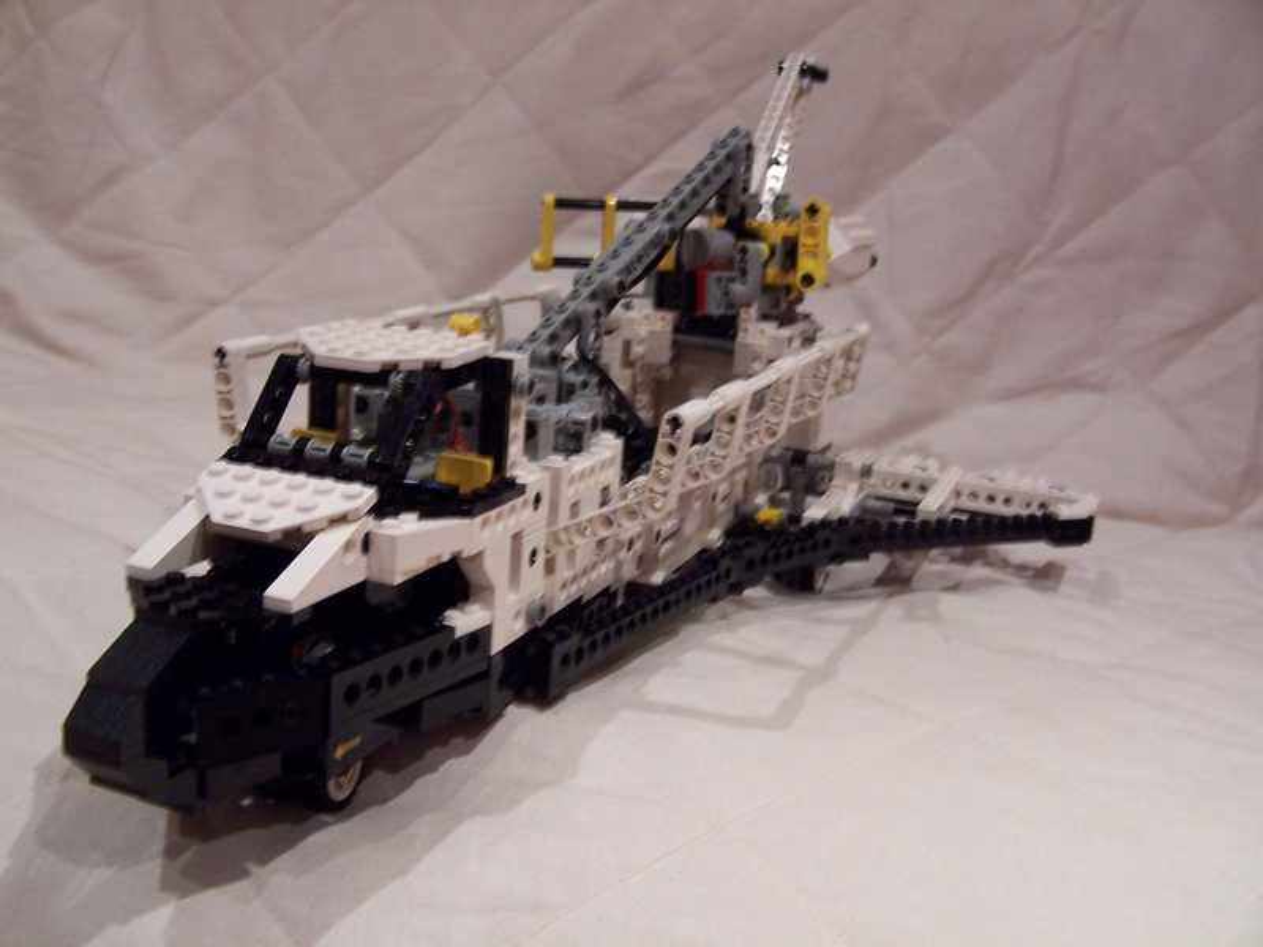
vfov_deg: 37.7
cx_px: 632
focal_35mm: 38
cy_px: 474
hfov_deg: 49.0
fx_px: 1386
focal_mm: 6.3
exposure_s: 1/8
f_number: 2.8
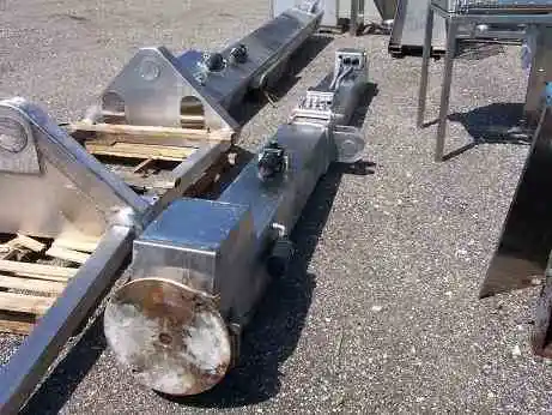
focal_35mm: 38
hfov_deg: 49.0
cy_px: 208
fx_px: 606
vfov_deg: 37.7
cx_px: 276
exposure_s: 1/350
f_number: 5.6
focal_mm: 6.3
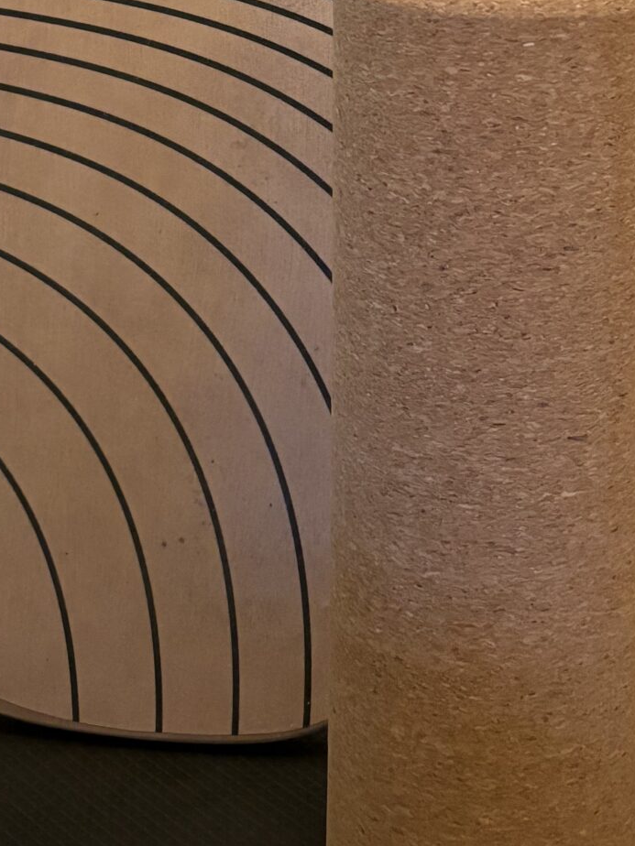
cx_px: 301
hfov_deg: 20.4
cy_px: -149
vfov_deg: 24.6
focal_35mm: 72
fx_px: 1761
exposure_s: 1/30
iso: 500
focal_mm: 5.96
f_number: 1.6
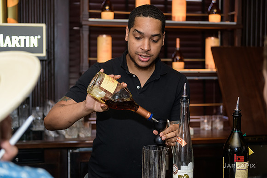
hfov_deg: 33.4
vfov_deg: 22.6
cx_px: 134
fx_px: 445
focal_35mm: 60
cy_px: 89
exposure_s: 1/125
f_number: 3.2
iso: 1000
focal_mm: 60
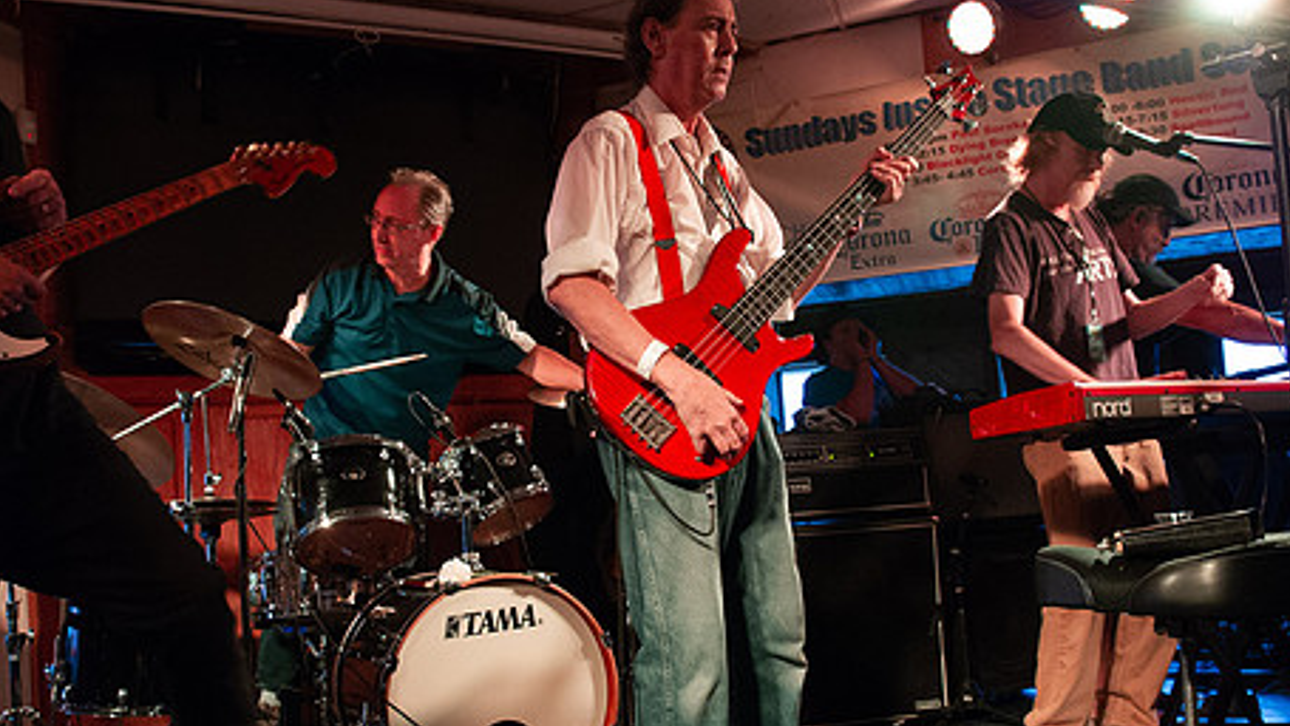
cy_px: 482
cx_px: 570
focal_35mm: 32
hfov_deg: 60.8
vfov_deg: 36.3
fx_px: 1095
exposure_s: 1/60
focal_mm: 24
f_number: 6.3
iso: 6400
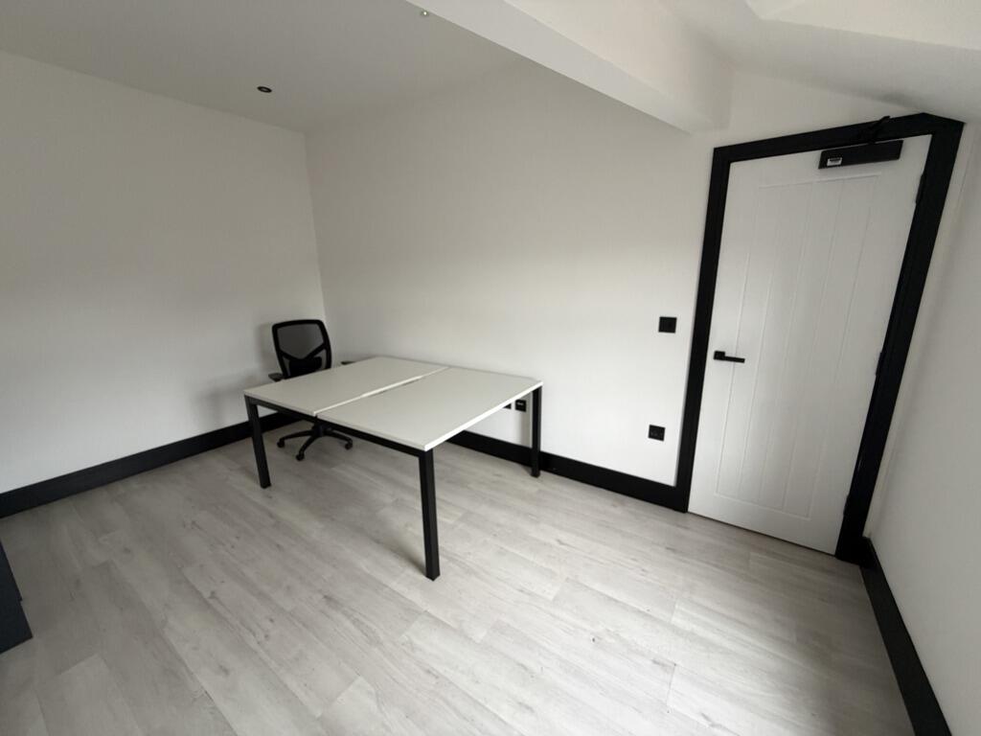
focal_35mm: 14
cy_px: 368
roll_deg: +1.3
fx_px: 397
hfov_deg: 102.1
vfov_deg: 85.7
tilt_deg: -12.2
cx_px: 490
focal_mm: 2.22
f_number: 2.2
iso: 250
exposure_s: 1/121
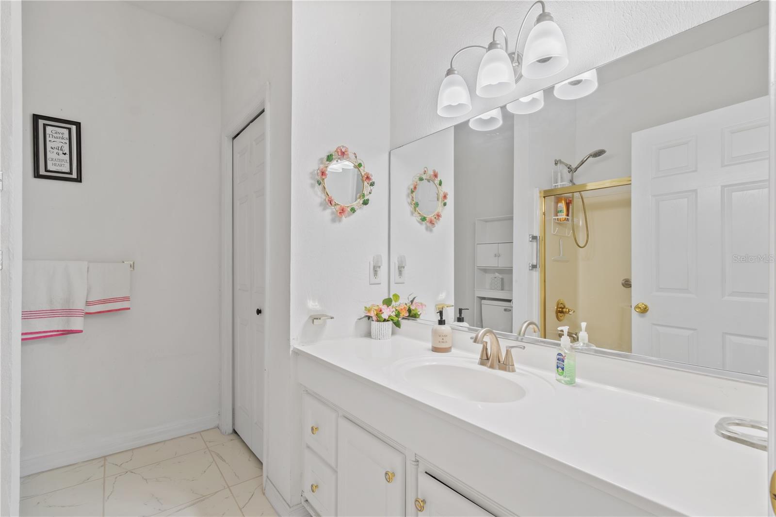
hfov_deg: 100.4
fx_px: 323
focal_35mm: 15
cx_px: 388
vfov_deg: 77.3
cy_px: 258
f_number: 9
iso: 250
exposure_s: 1/6
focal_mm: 10
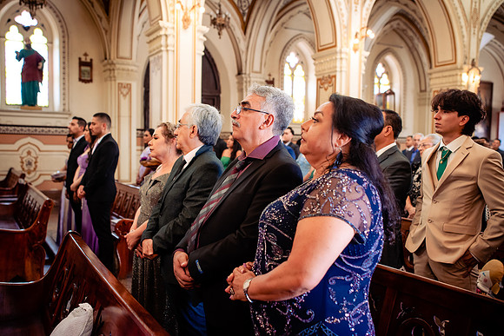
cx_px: 252
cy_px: 168
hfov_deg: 54.4
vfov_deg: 37.9
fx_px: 490
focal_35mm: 35
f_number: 3.2
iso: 1250
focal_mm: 35
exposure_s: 1/100
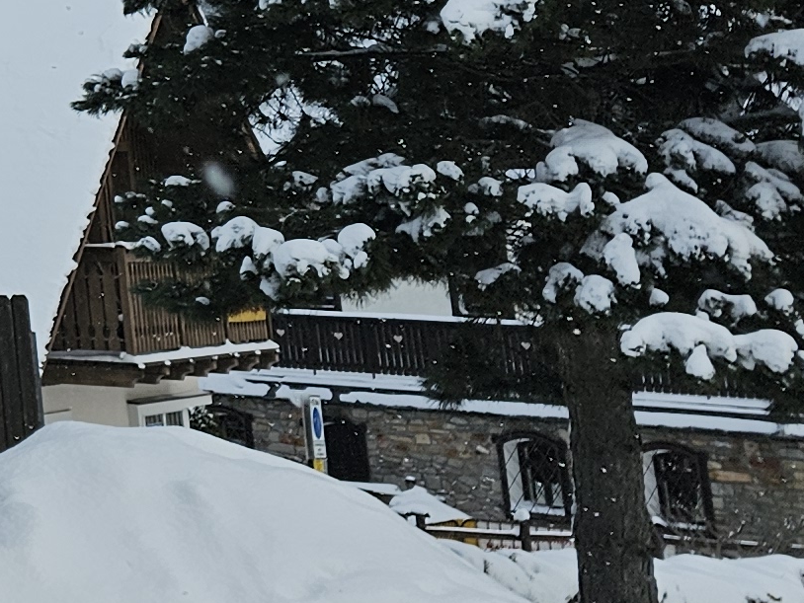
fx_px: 2625
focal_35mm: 113
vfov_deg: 12.0
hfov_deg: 13.6
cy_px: -510
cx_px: -1002
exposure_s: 1/538
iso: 16
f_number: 1.7
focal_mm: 6.3
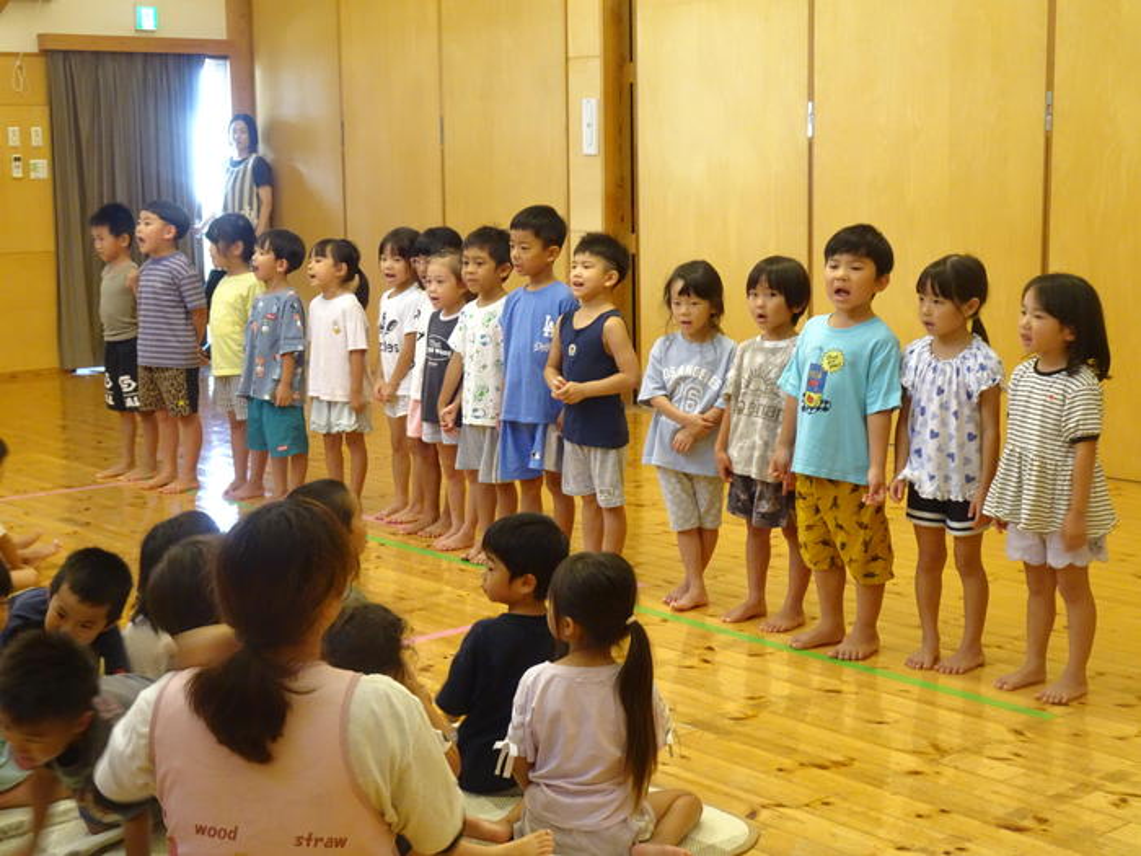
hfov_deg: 35.5
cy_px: 428
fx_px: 1780
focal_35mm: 54
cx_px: 570
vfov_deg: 27.0
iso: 800
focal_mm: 9.2
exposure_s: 1/15
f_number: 4.5
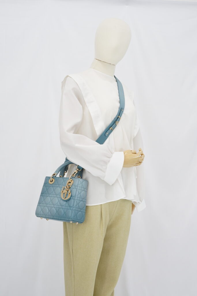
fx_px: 410
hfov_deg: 27.0
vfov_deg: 39.6
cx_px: 98
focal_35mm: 50
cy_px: 148
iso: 640
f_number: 6.3
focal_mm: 50
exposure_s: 1/10
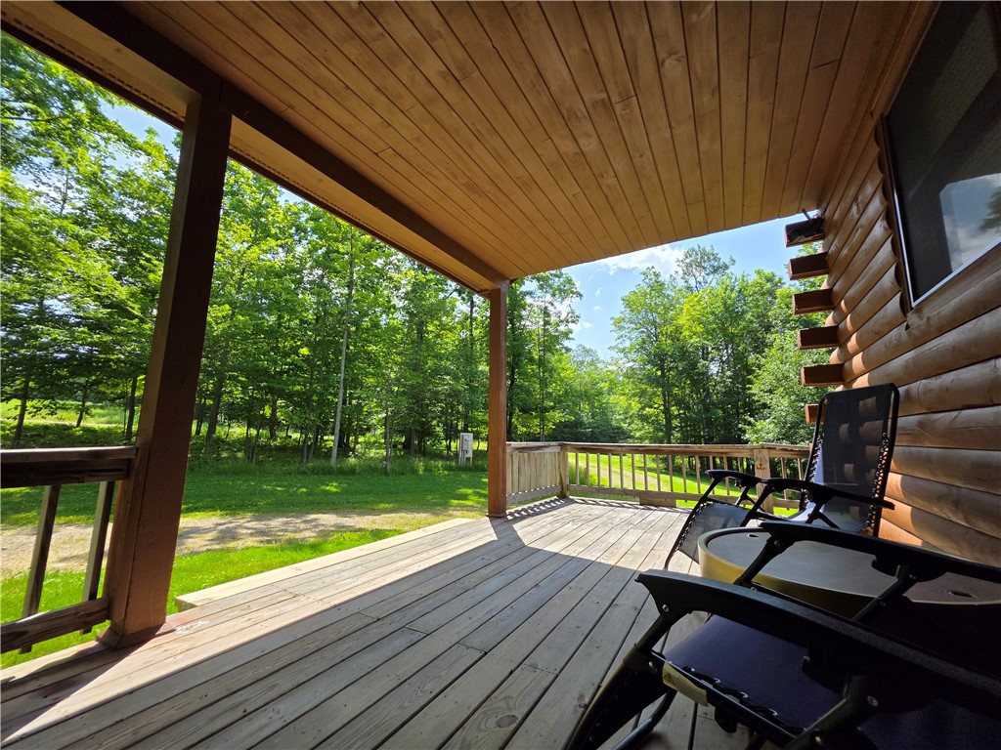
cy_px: 375
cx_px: 500
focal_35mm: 13
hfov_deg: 106.2
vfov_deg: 89.9
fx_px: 376
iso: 40
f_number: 1.9
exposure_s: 1/873
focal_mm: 2.2
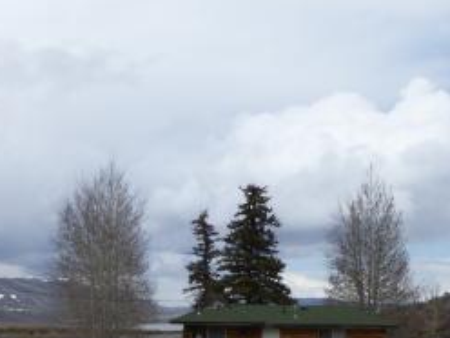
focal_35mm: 93
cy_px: 329
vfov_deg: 15.6
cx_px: 18
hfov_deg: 20.5
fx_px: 1209
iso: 100
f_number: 3.7
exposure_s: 1/1600
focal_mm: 6.3
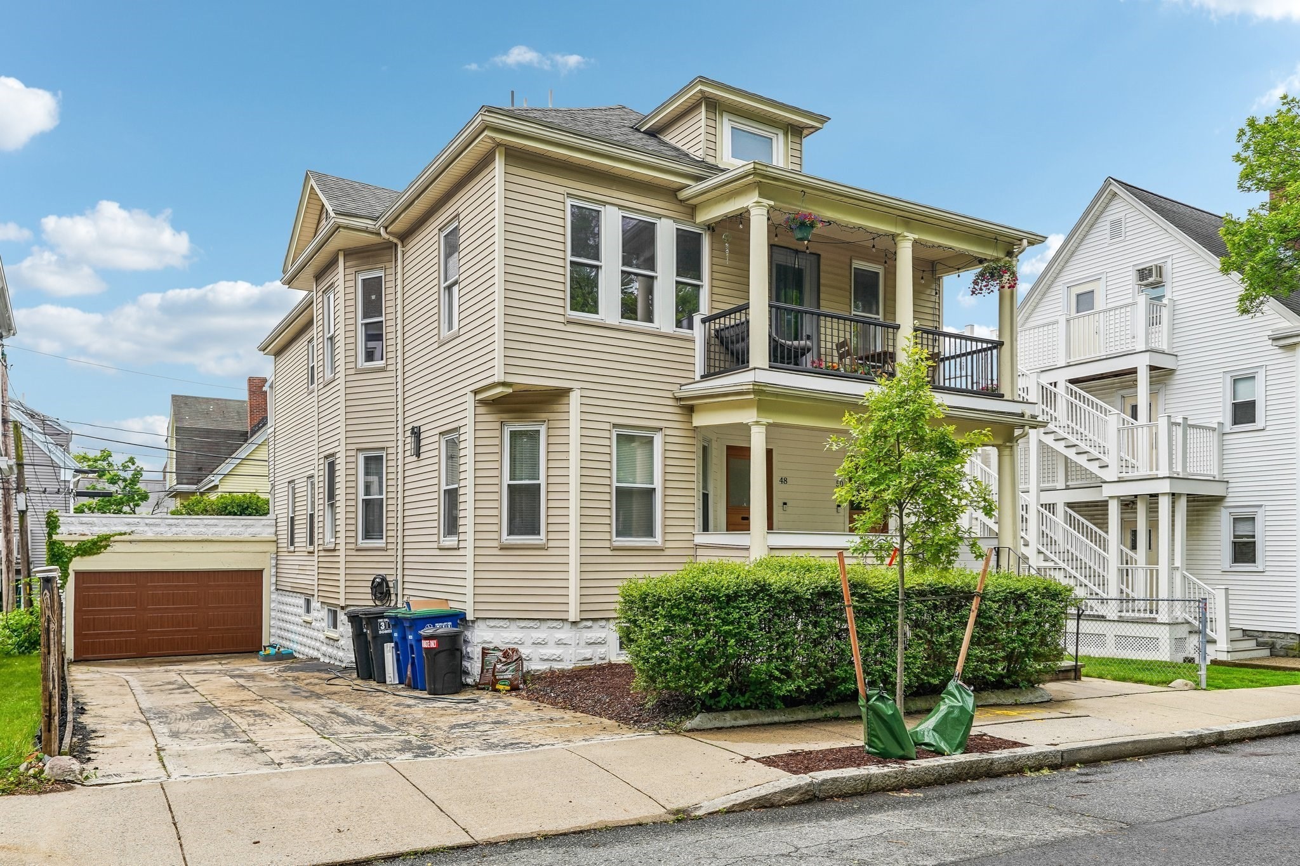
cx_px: 650
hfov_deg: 71.5
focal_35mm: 25
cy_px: 433
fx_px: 903
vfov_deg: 51.3
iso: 100
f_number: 8
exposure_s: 1/125
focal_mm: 25
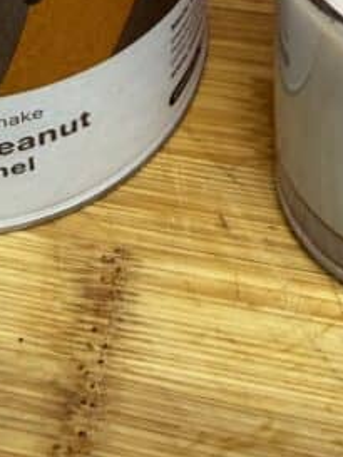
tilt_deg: -34.1
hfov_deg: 16.3
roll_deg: +1.2
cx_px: 80
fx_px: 1188
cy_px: -238
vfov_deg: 19.0
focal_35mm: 90
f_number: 2.2
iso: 160
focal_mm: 2.22
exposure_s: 1/100
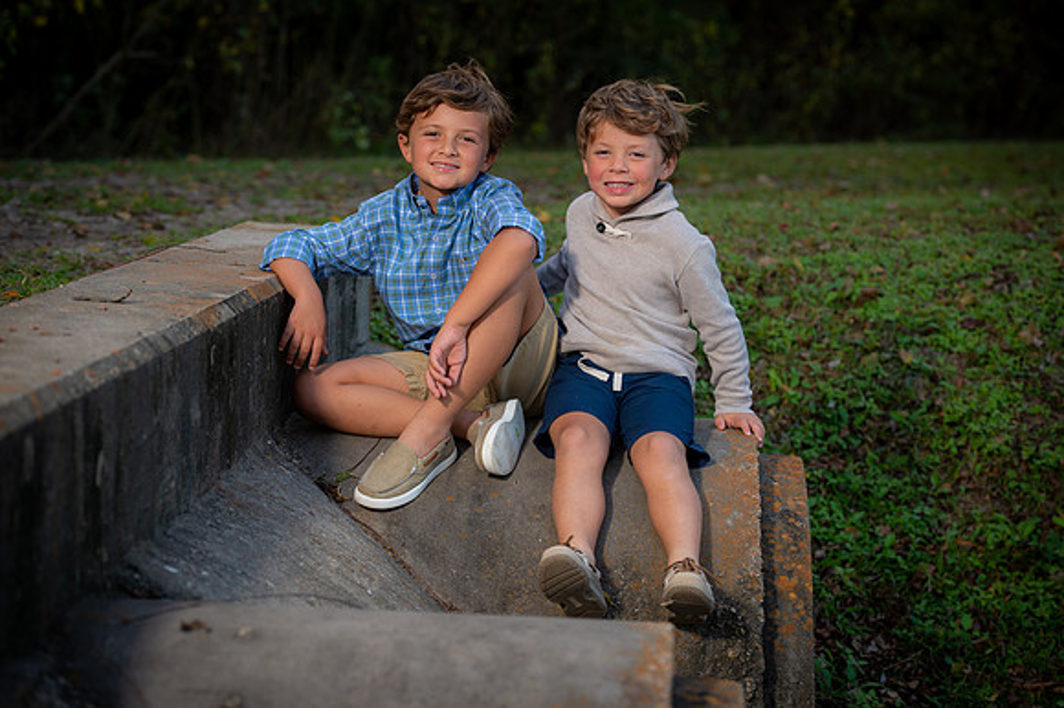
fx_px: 2540
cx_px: 532
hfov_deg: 23.7
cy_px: 354
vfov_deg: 15.9
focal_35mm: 86
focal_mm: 86
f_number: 4
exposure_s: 1/160
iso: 400
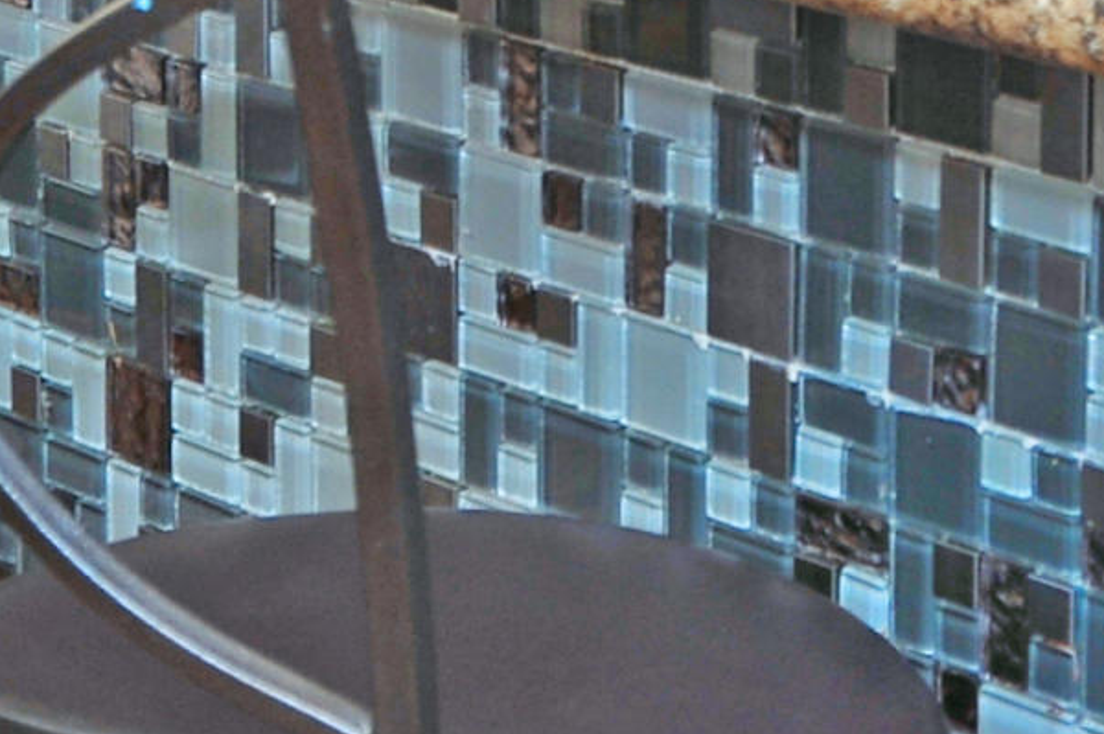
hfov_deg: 13.7
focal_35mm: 150
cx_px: 668
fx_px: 4596
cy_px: -738
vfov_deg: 8.6
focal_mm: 30
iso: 640
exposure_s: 1/30
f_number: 5.6
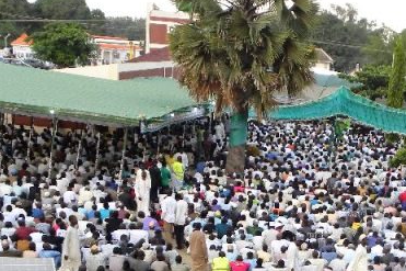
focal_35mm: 83
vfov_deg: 16.1
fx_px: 936
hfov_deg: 23.8
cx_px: 367
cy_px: 270
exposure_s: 1/73.3
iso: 99
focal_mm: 6.6
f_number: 3.2
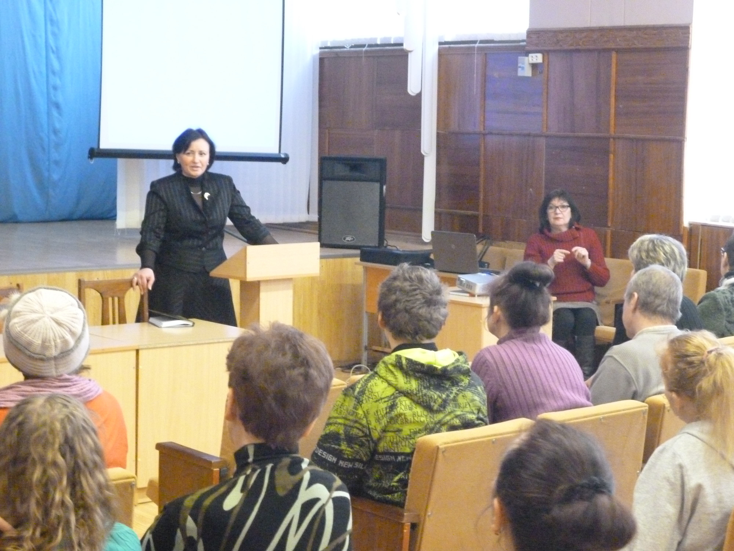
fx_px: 1484
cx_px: 367
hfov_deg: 27.8
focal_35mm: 70
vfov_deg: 21.0
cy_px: 276
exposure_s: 1/8
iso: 1250
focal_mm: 12.5
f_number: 5
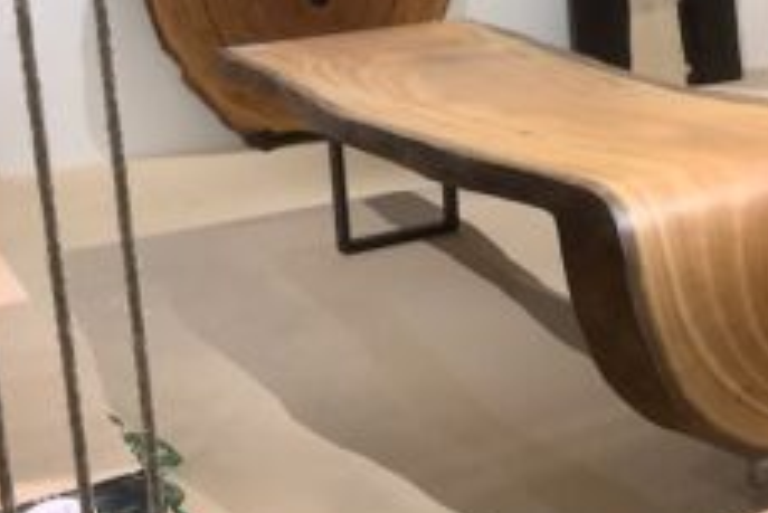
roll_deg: +0.4
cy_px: 148
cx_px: 540
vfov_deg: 21.8
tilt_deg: -12.1
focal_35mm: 62
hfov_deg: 32.0
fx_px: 1323
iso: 125
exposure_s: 1/60
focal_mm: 3.3
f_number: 2.4
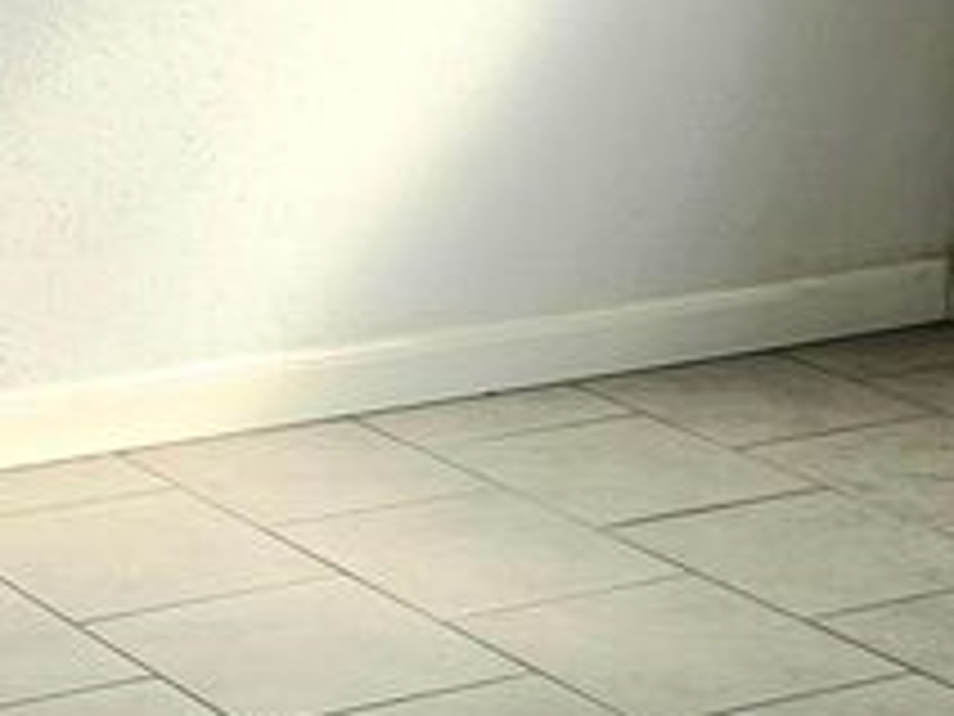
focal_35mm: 130
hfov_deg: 15.0
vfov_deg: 11.3
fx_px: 3583
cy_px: -5
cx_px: 144
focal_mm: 6.3
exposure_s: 1/204
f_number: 1.7
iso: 10
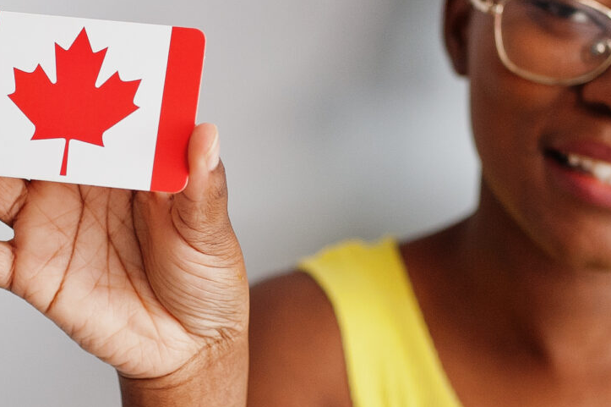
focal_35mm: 124
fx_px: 2103
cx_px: 166
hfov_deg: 16.5
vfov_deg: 11.0
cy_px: 252
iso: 500
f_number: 2.2
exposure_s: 1/400
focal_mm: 35
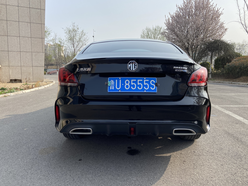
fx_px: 193
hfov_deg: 65.3
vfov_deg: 51.3
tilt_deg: -6.3
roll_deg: -0.3
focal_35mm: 27
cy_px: 91
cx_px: 126
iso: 32
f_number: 1.8
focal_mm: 4.25
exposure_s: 1/1808
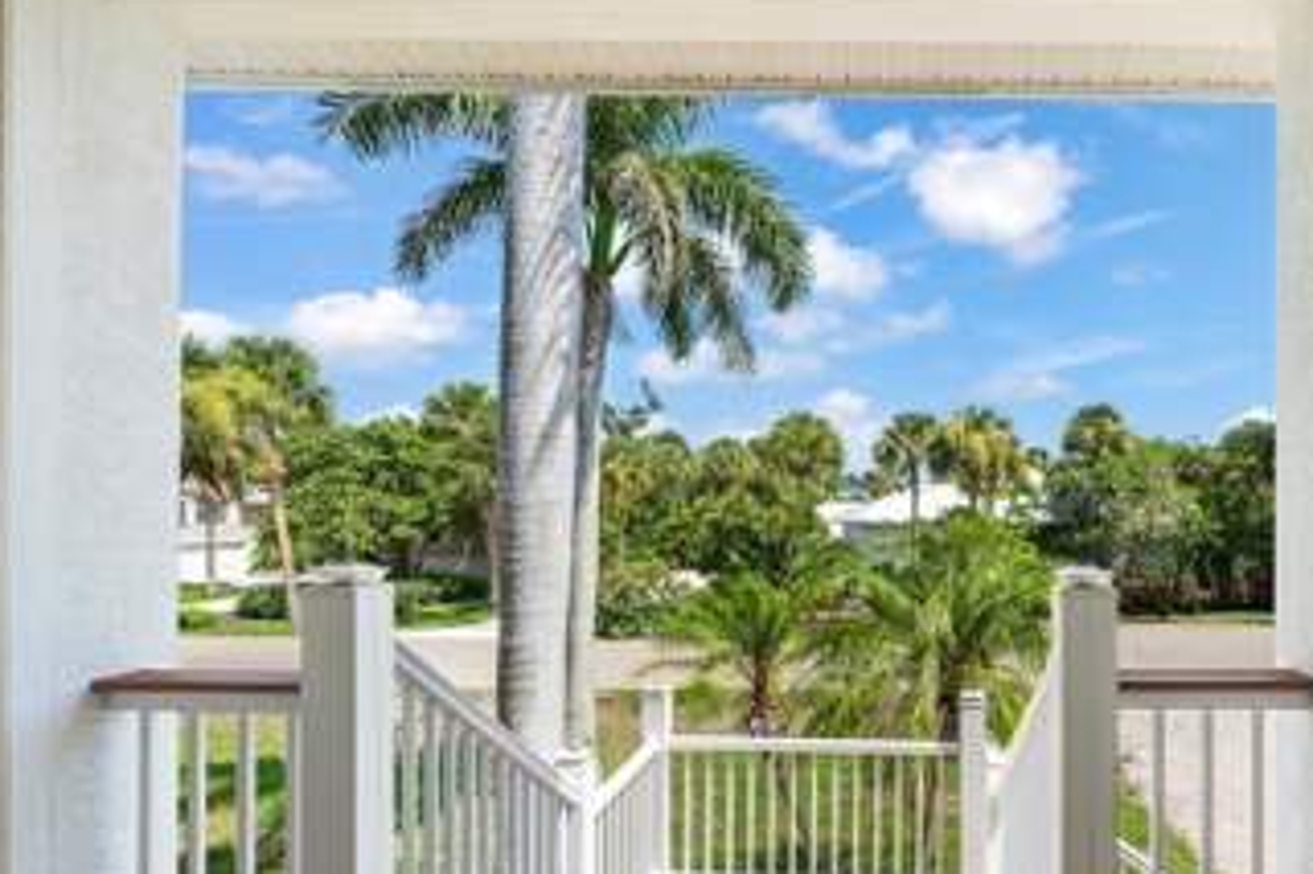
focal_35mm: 21
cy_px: 501
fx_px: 765
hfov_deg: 78.4
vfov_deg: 59.2
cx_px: 882
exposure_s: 1/50
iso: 400
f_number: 9
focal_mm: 14
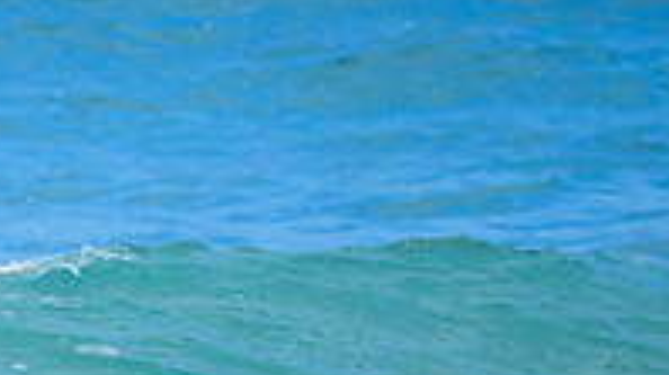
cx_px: -213
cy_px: 299
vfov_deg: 0.4
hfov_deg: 0.6
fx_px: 59733
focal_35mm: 3370
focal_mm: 800
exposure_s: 1/3200
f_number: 6.3
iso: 640
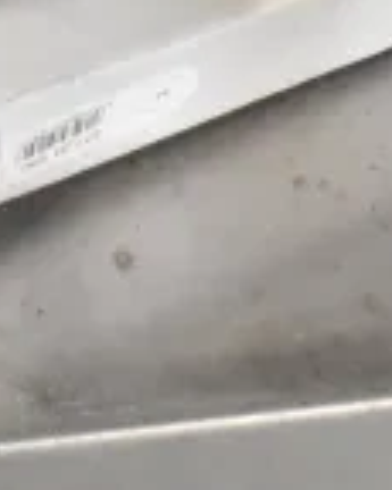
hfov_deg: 4.7
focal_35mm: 328
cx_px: 747
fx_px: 4762
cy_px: 658
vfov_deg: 5.9
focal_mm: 55
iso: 6400
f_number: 7.1
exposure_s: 1/200
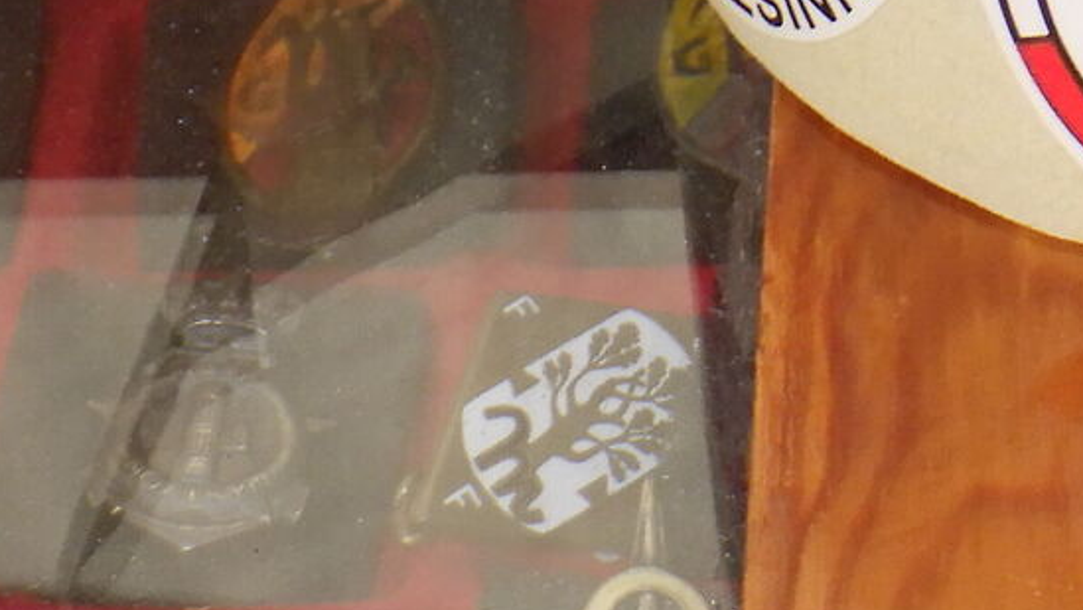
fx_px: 6979
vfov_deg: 5.0
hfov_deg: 8.8
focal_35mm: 243
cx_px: 1190
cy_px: -286
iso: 125
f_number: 4.4
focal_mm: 9.1
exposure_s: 1/125
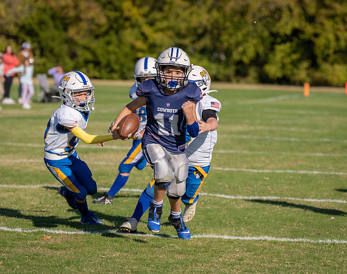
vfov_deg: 8.1
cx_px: 201
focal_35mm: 191
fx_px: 1948
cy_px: 125
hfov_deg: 10.2
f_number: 2.8
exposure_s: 1/2500
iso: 100
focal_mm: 118
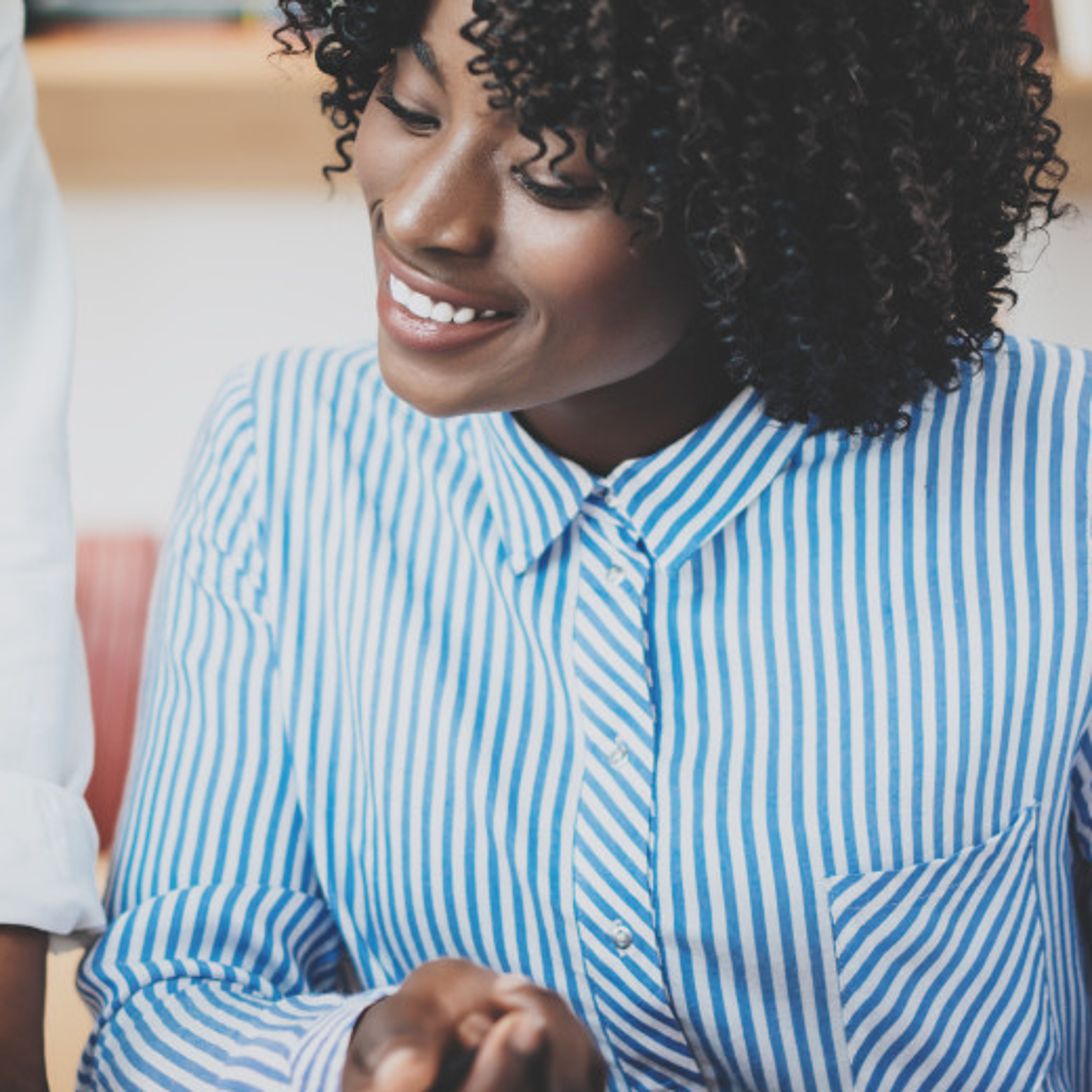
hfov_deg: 16.0
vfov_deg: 16.1
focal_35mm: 108
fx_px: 3855
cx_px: 160
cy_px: 486
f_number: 1.8
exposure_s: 1/160
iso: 160
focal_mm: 55
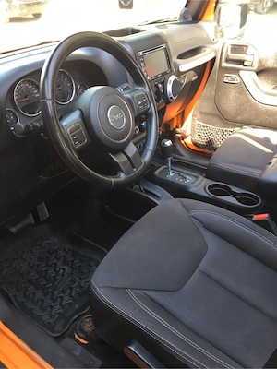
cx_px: 138
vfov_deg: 61.7
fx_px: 309
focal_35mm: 29
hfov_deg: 48.2
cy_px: 184
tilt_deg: -34.7
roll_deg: +1.1
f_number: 2.2
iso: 25
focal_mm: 4.15
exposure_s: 1/33
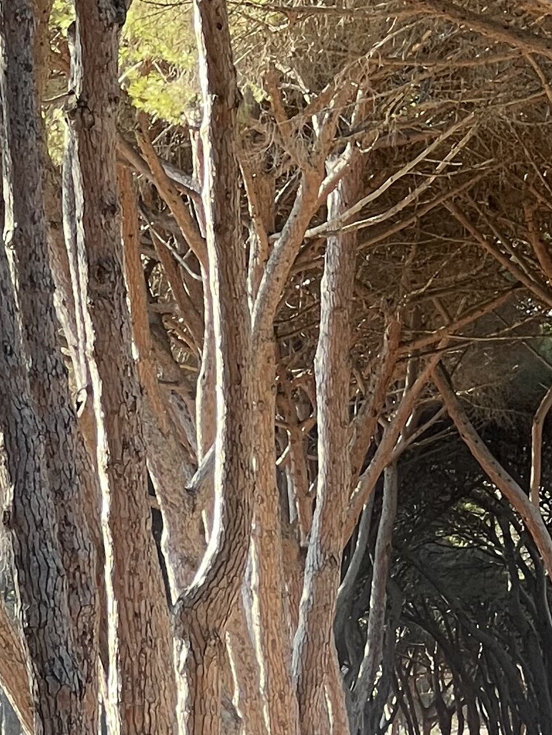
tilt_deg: +6.7
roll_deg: +0.3
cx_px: 380
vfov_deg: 6.6
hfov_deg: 5.0
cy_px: 235
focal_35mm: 299
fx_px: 6355
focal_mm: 9
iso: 80
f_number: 2.8
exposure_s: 1/122
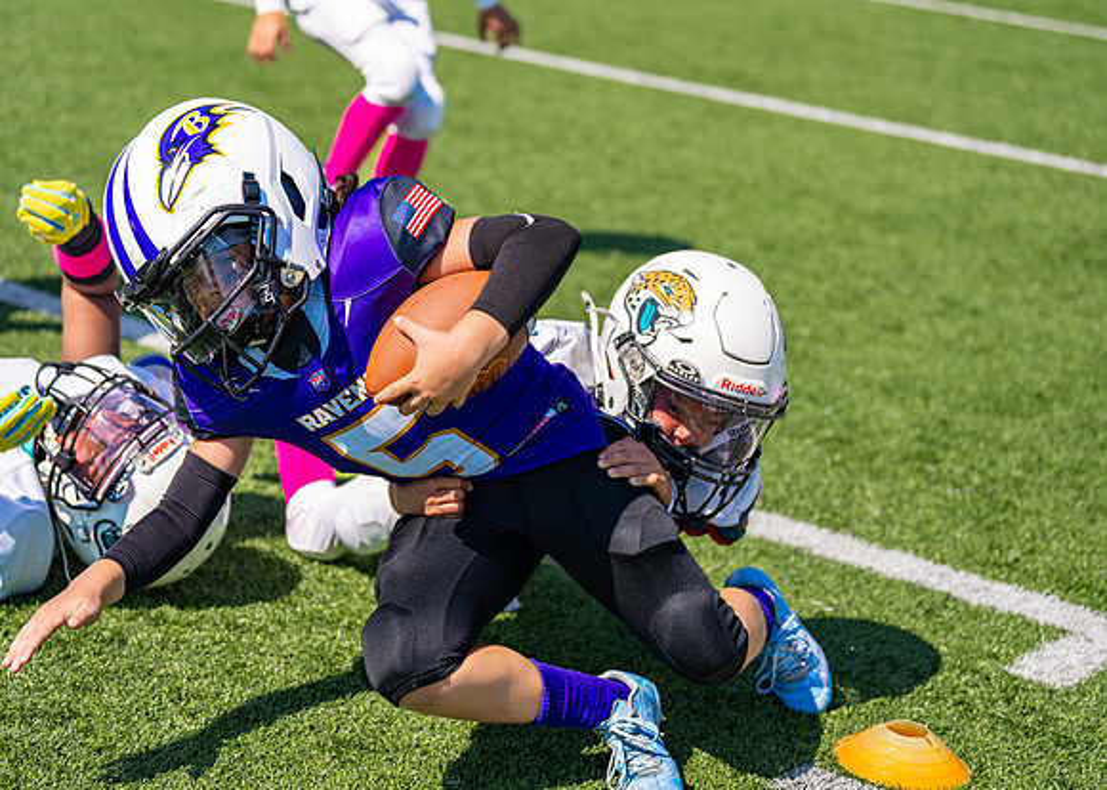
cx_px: 476
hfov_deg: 24.8
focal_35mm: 80
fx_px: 2520
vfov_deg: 17.8
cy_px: 362
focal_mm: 70
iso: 100
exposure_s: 1/2000
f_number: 2.8
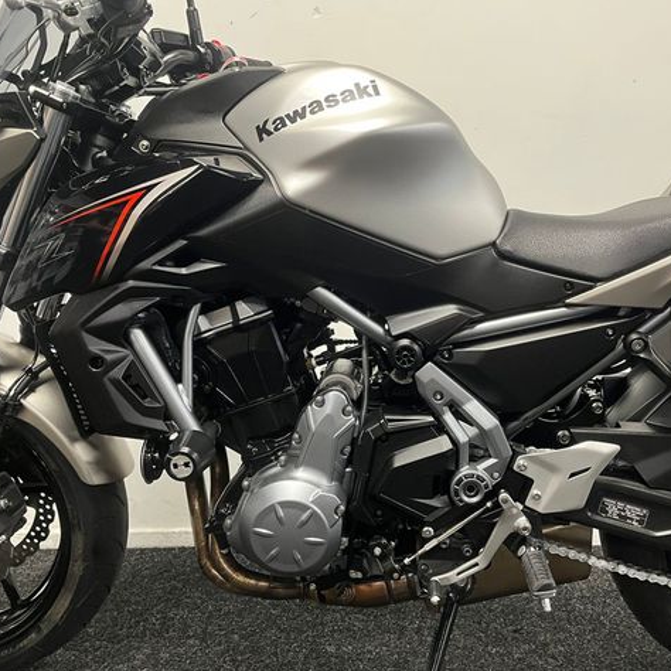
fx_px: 680
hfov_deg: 52.3
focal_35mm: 31
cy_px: 337
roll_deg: +0.6
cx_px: 395
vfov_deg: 52.5
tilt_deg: -5.6
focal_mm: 5.1
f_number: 1.6
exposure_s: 1/50
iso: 320
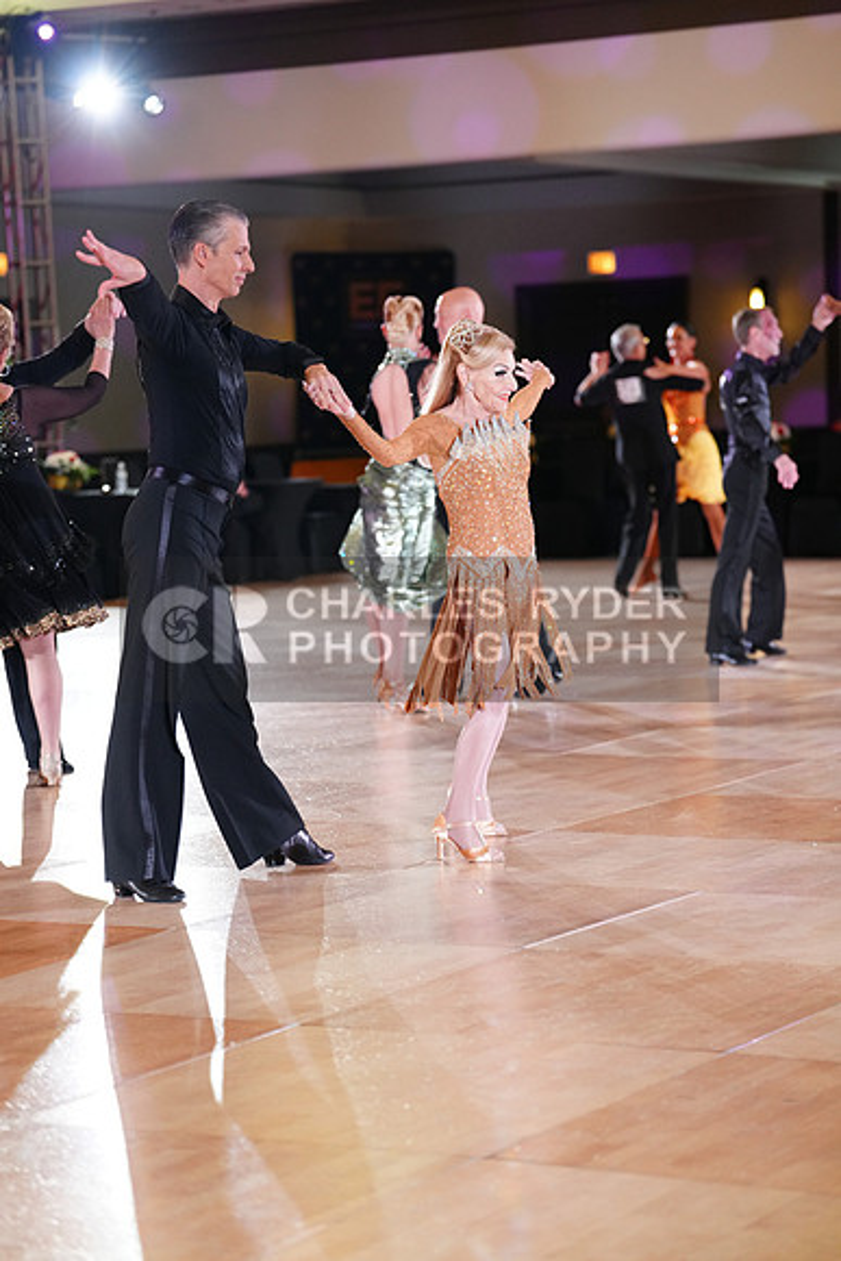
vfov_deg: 21.7
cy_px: 630
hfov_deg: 14.6
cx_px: 420
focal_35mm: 94
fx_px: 3292
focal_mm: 94
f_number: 2.8
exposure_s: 1/320
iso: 2500
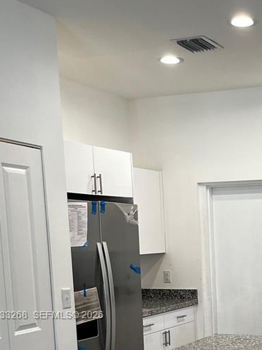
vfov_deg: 29.9
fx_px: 626
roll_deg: +0.9
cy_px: 316
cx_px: 288
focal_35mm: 62
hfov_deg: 22.3
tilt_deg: -8.8
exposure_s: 1/120
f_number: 1.6
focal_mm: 5.1
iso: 64
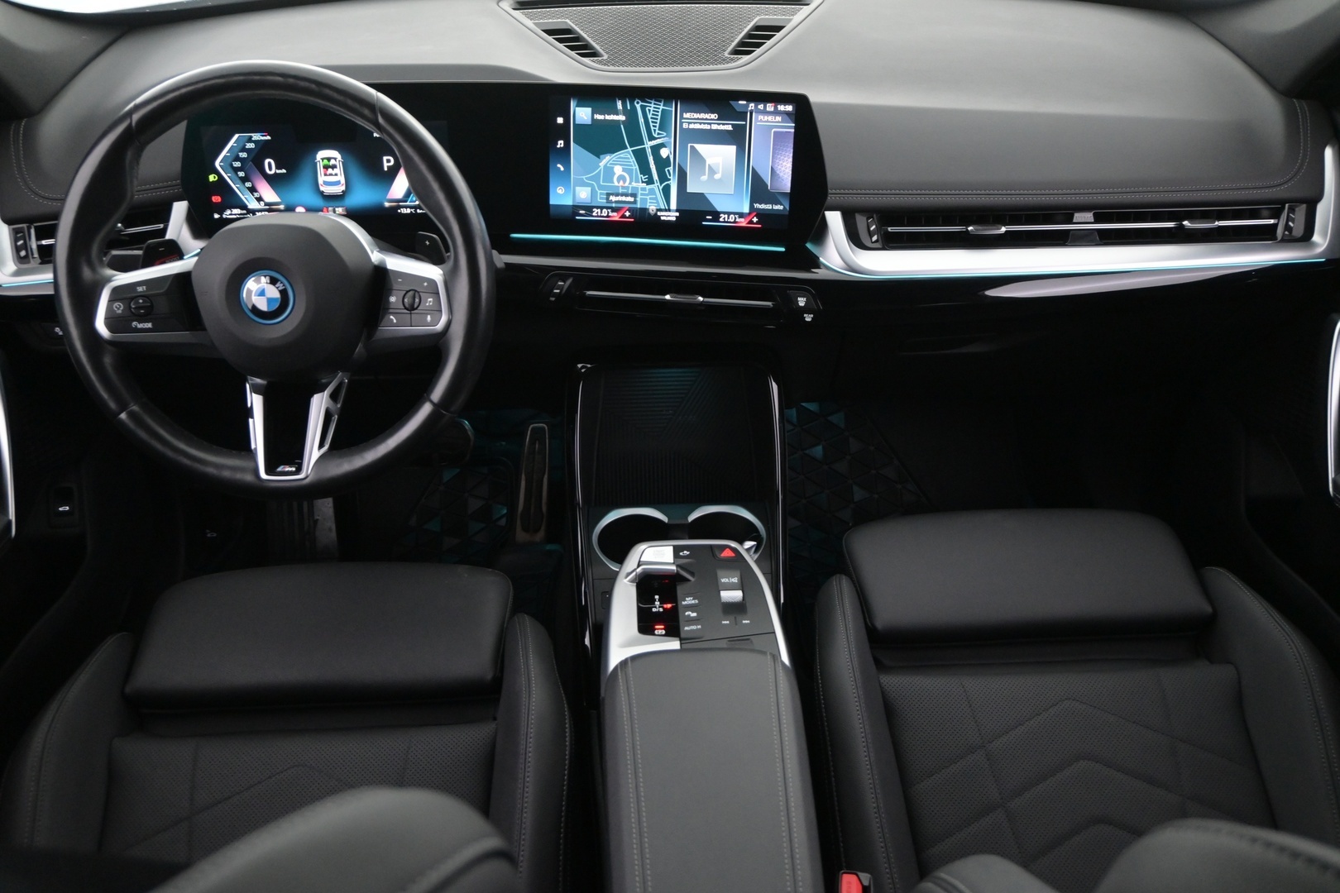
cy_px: 446
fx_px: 1089
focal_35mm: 29
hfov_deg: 63.2
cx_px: 670
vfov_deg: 44.6
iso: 2500
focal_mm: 19.5
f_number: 3.8
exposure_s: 1/40
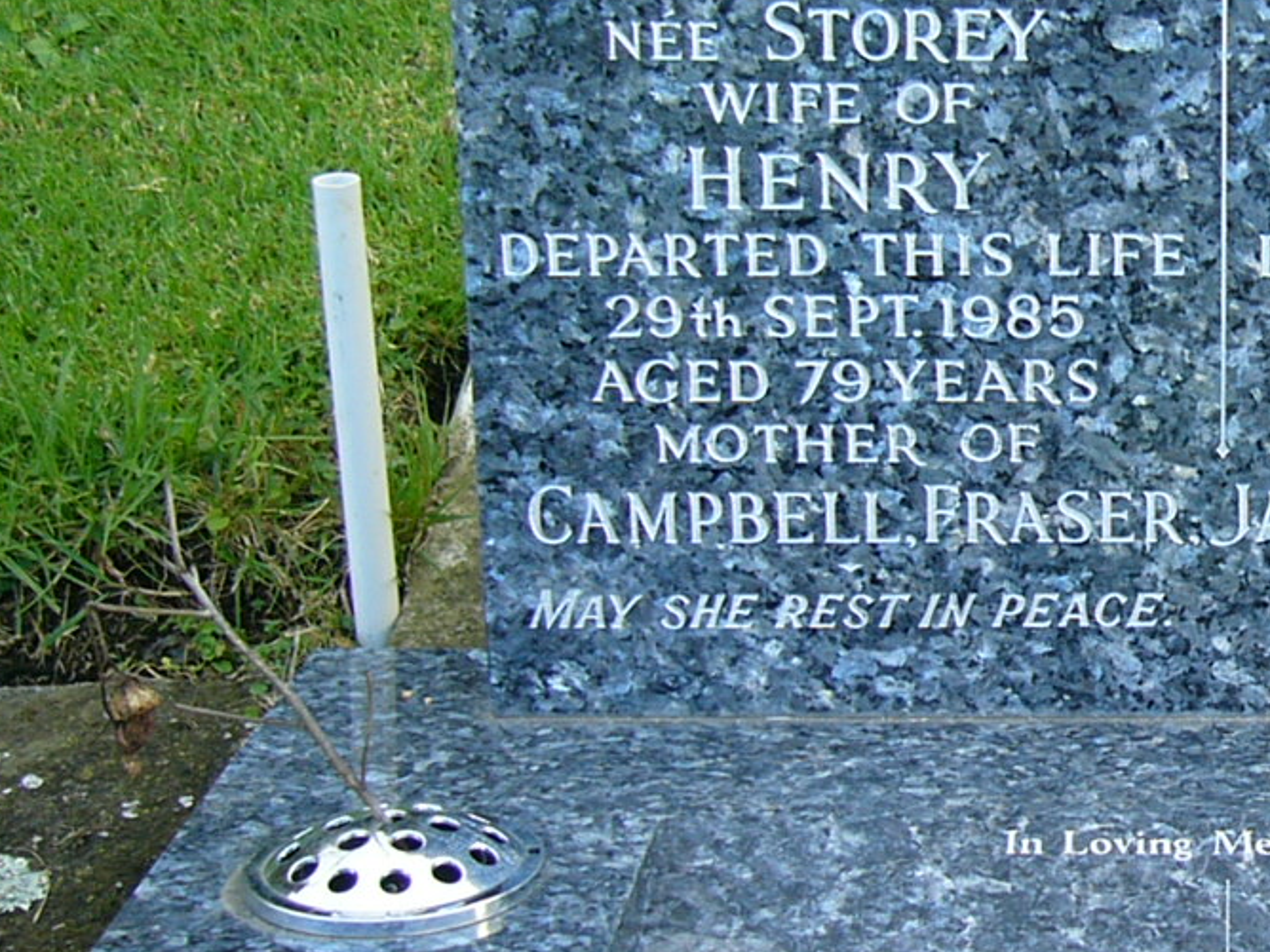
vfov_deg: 16.2
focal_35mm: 91
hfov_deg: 20.7
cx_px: 1310
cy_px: 382
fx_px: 3339
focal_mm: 6.3
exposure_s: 1/100
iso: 50
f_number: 2.9
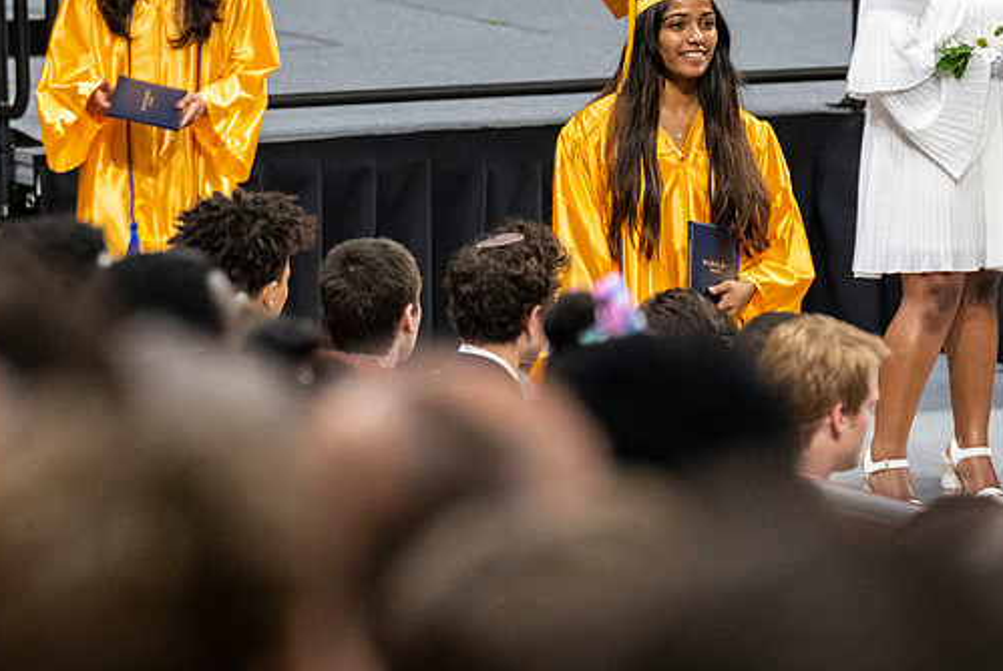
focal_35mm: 470
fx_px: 13110
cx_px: 689
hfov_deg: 4.4
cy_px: 295
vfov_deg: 2.9
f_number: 4
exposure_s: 1/200
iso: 2000
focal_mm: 200
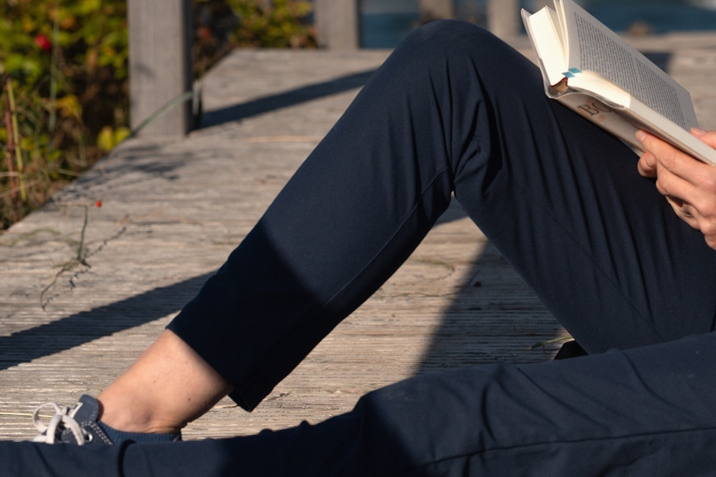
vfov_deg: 7.4
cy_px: 73
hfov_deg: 11.2
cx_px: 504
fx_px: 3657
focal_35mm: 184
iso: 125
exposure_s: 1/5000
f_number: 4.5
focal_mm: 85
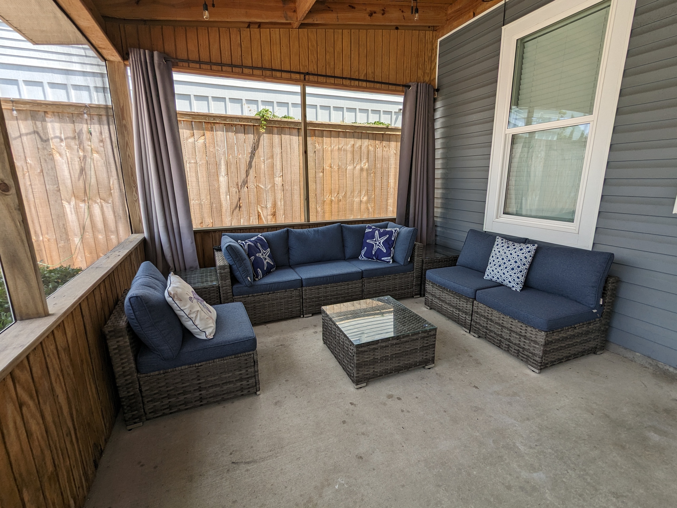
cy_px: 254
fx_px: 313
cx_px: 338
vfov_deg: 78.1
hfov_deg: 94.5
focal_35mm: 16
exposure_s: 1/438
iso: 46
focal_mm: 2.35
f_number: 2.2
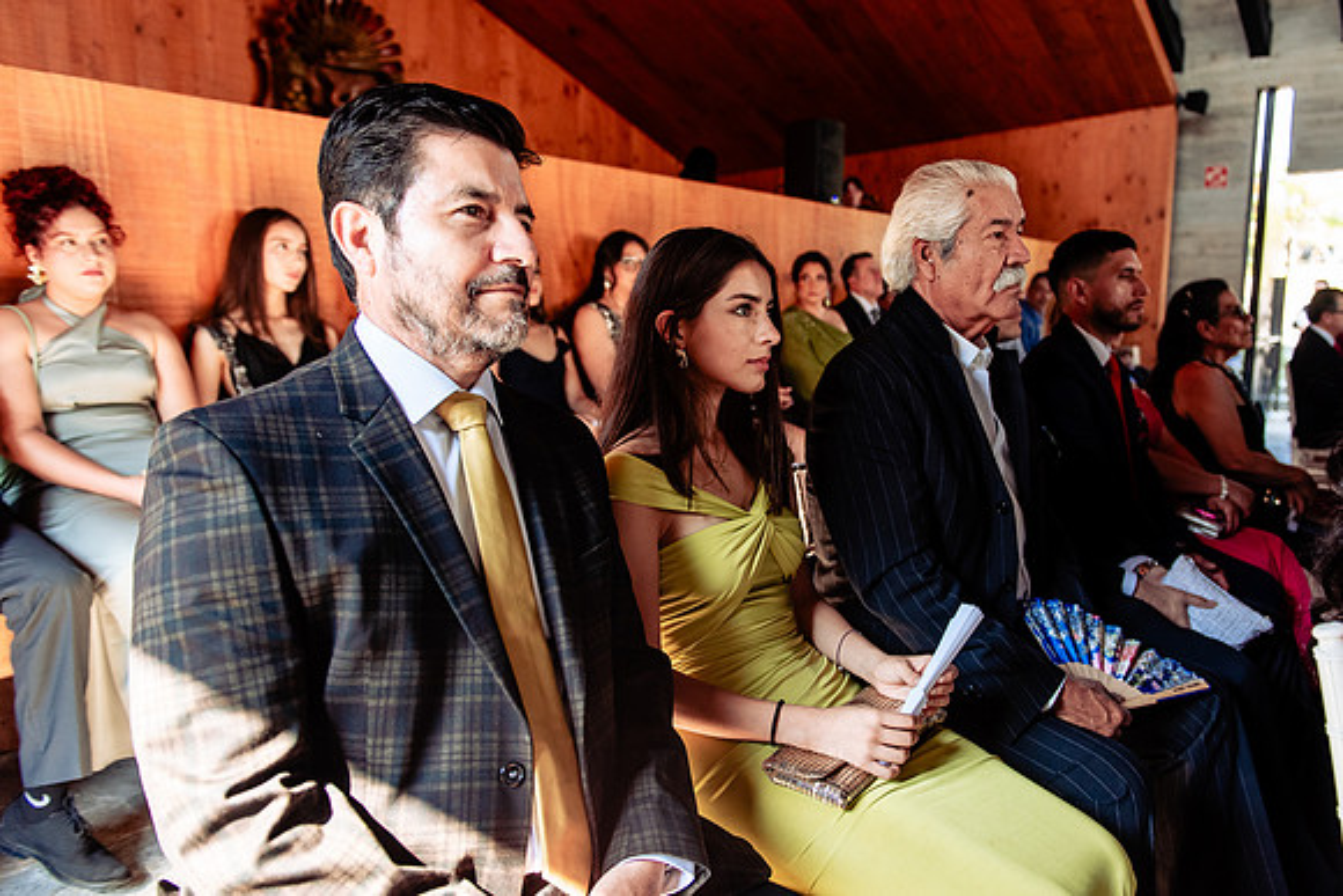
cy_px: 447
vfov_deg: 47.7
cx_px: 751
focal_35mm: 27
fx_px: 1013
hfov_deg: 66.9
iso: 800
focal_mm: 24
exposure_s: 1/640
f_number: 3.2
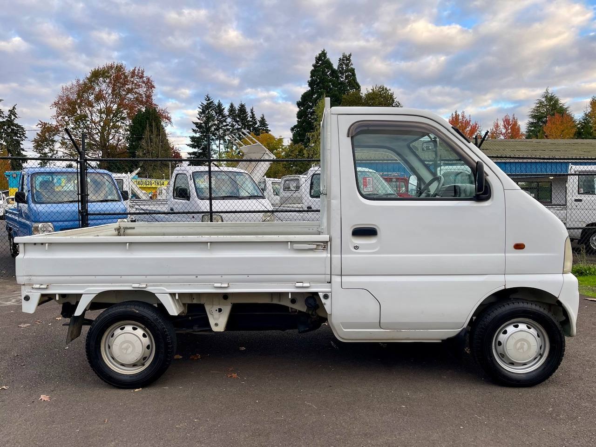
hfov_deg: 69.4
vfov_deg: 54.9
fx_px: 430
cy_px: 224
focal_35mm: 25
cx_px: 298
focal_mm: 5.1
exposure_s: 1/332
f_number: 1.6
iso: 32
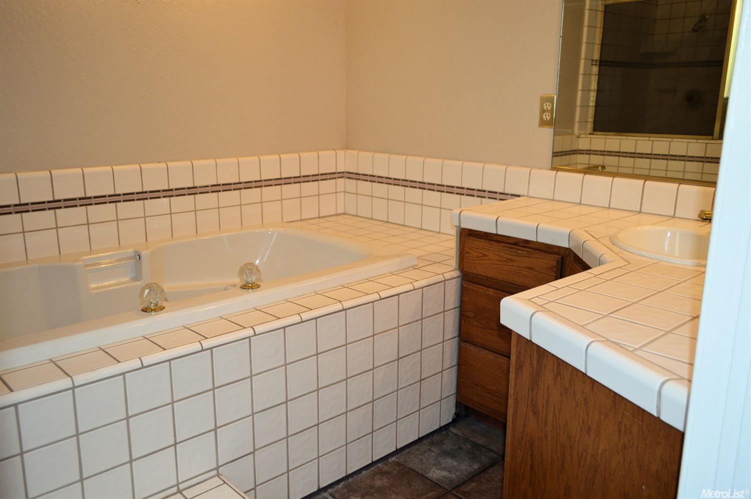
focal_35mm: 30
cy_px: 250
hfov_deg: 62.0
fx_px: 625
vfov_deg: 43.5
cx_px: 376
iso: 400
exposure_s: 1/60
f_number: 3.8
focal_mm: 20
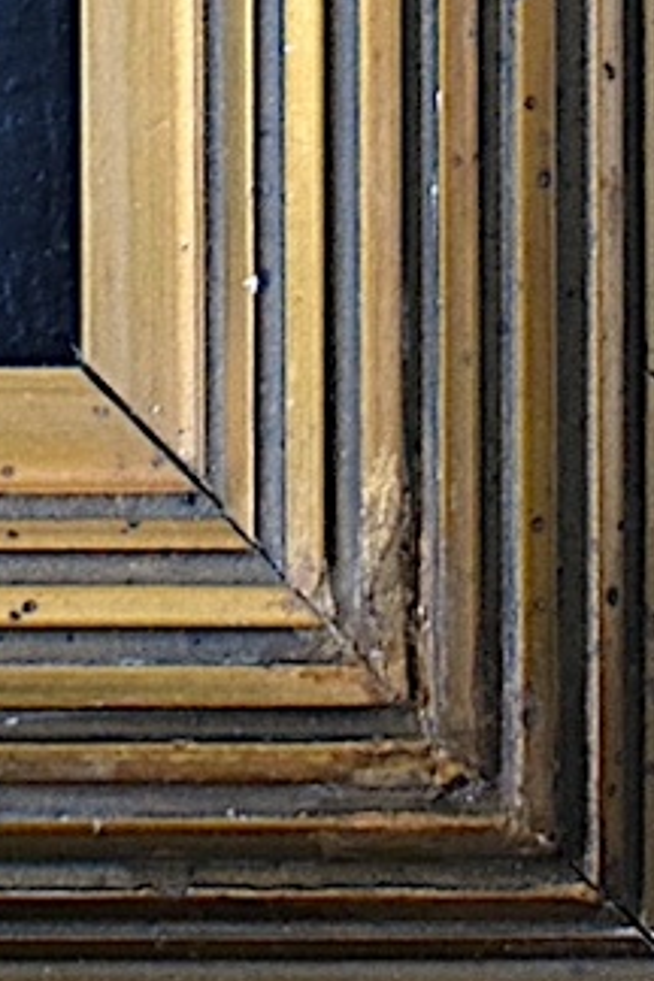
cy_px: -388
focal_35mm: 178
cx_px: -191
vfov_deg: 11.2
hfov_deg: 7.6
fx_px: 4850
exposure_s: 1/30
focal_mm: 32
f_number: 4.5
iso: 2200
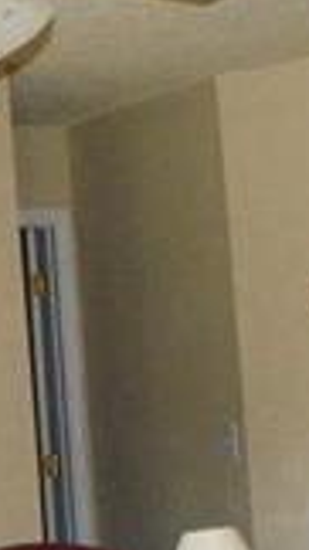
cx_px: -75
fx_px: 1633
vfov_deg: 19.1
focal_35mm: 112
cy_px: 292
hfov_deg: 10.6
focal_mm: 4.6
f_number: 2.8
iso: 200
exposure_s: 1/125
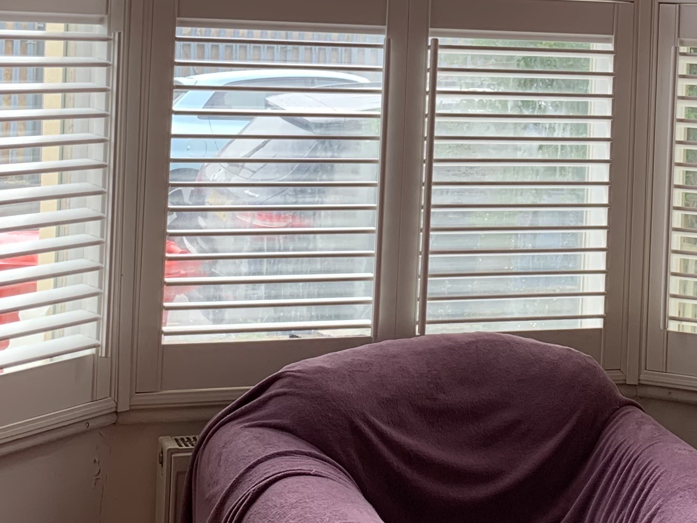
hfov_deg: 23.3
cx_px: 606
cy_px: 41
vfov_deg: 17.7
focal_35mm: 82
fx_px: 1651
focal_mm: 4.25
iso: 32
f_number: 1.8
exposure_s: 1/122
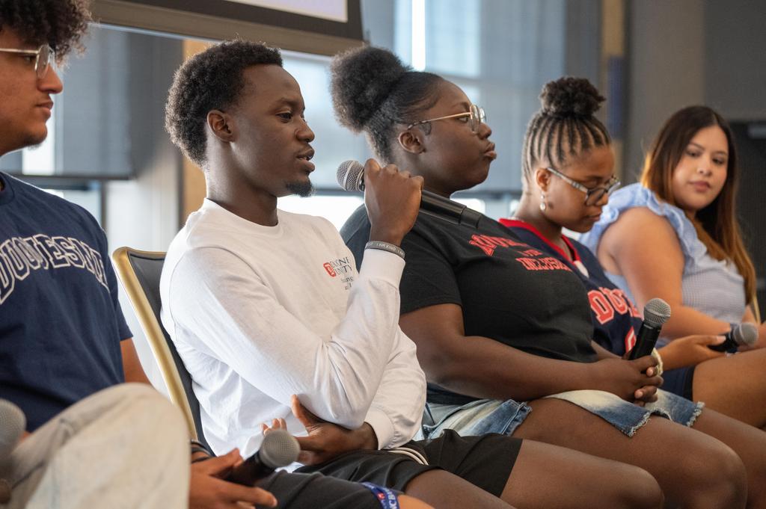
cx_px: 383
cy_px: 254
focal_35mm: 100
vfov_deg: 13.7
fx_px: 2126
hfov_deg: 20.4
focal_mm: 100
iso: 5000
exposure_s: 1/200
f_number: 4.5
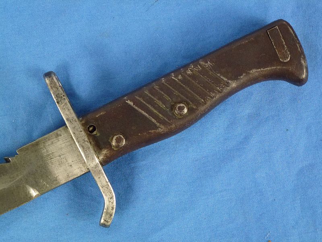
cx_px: 161
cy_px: 121
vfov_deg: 20.7
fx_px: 660
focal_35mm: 71
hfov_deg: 27.4
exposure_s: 1/50
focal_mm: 12.7
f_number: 4.7
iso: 400
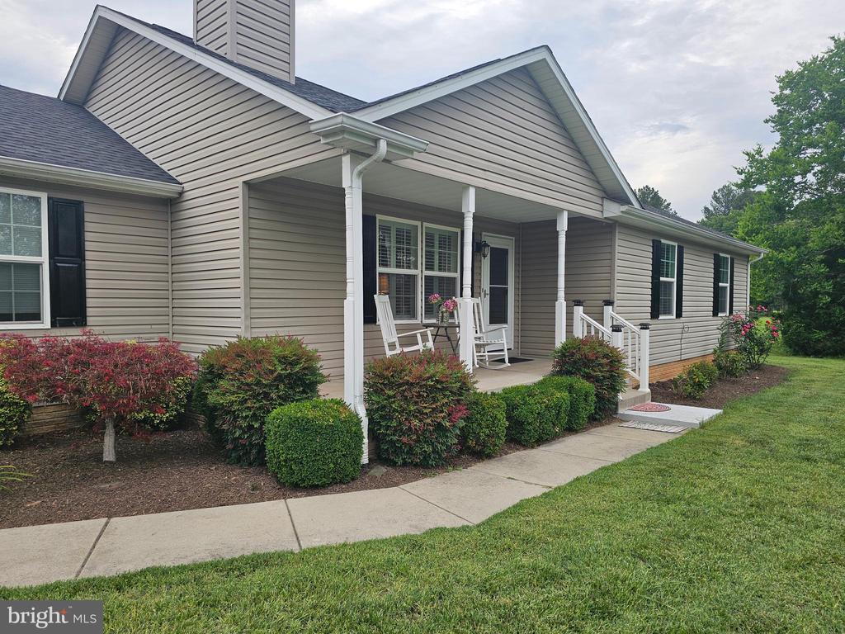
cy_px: 317
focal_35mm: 23
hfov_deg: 73.9
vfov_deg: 58.9
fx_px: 561
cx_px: 422
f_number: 1.7
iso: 10
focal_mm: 6.3
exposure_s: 1/235
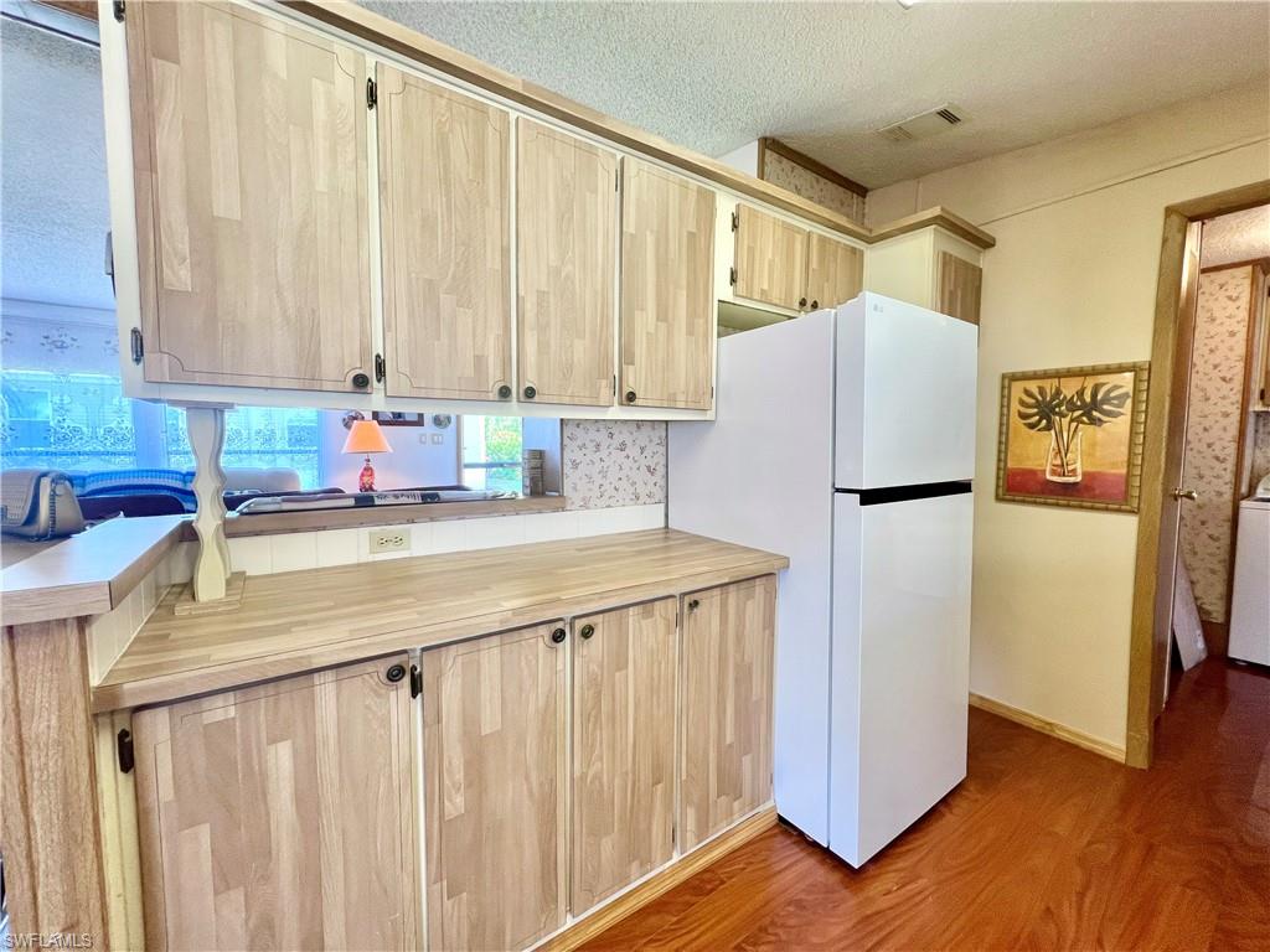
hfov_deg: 106.2
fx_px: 477
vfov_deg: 89.9
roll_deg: -0.7
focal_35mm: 13
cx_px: 635
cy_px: 476
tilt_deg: -4.4
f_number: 1.8
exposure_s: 1/120
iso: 125
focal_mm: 1.57
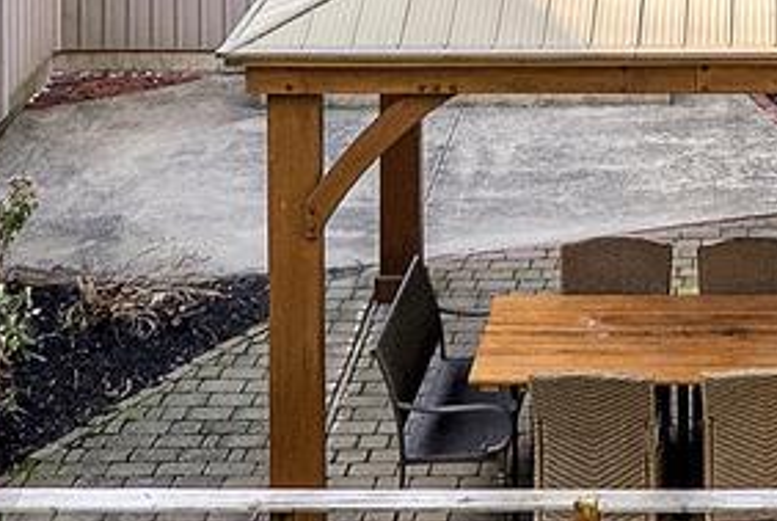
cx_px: 799
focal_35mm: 116
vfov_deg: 10.2
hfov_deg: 17.2
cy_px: -768
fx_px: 2508
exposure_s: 1/320
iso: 320
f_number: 8
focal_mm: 16
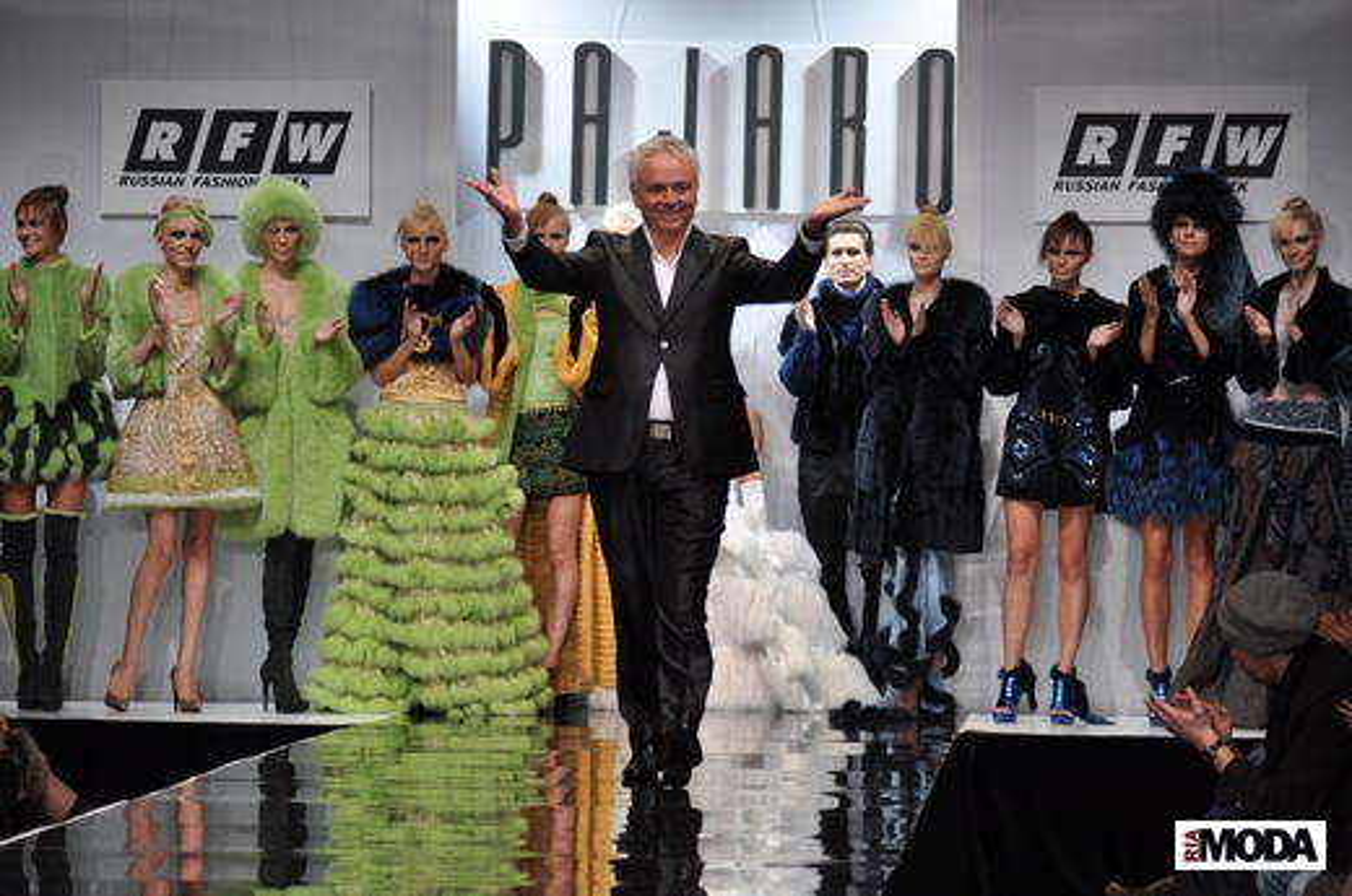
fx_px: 5906
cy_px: 448
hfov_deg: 13.1
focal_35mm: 158
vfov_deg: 8.7
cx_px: 676
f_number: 3.5
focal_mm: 105
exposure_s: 1/200
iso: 640
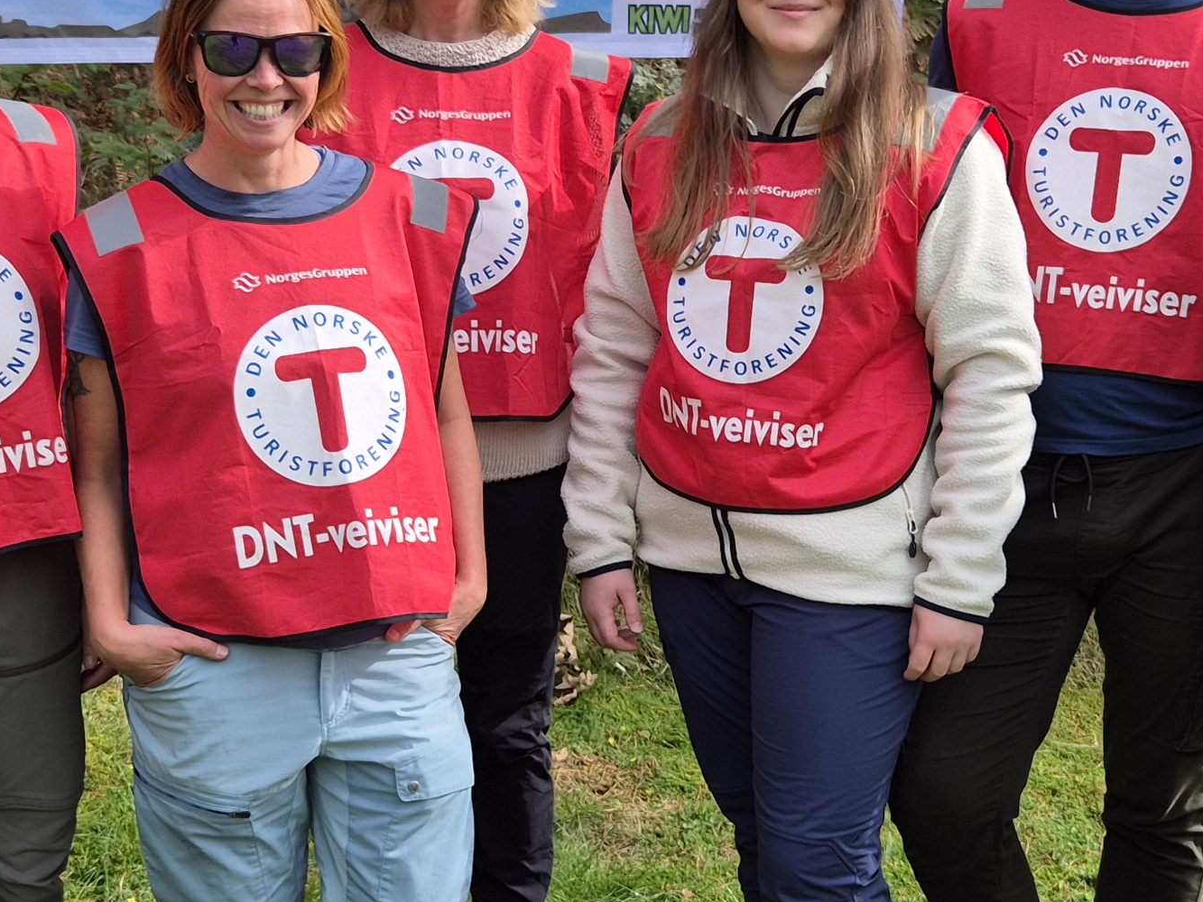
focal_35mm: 69
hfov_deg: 28.2
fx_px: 2398
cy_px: 403
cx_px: 626
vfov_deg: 21.3
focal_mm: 5.4
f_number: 1.8
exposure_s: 1/1060
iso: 25
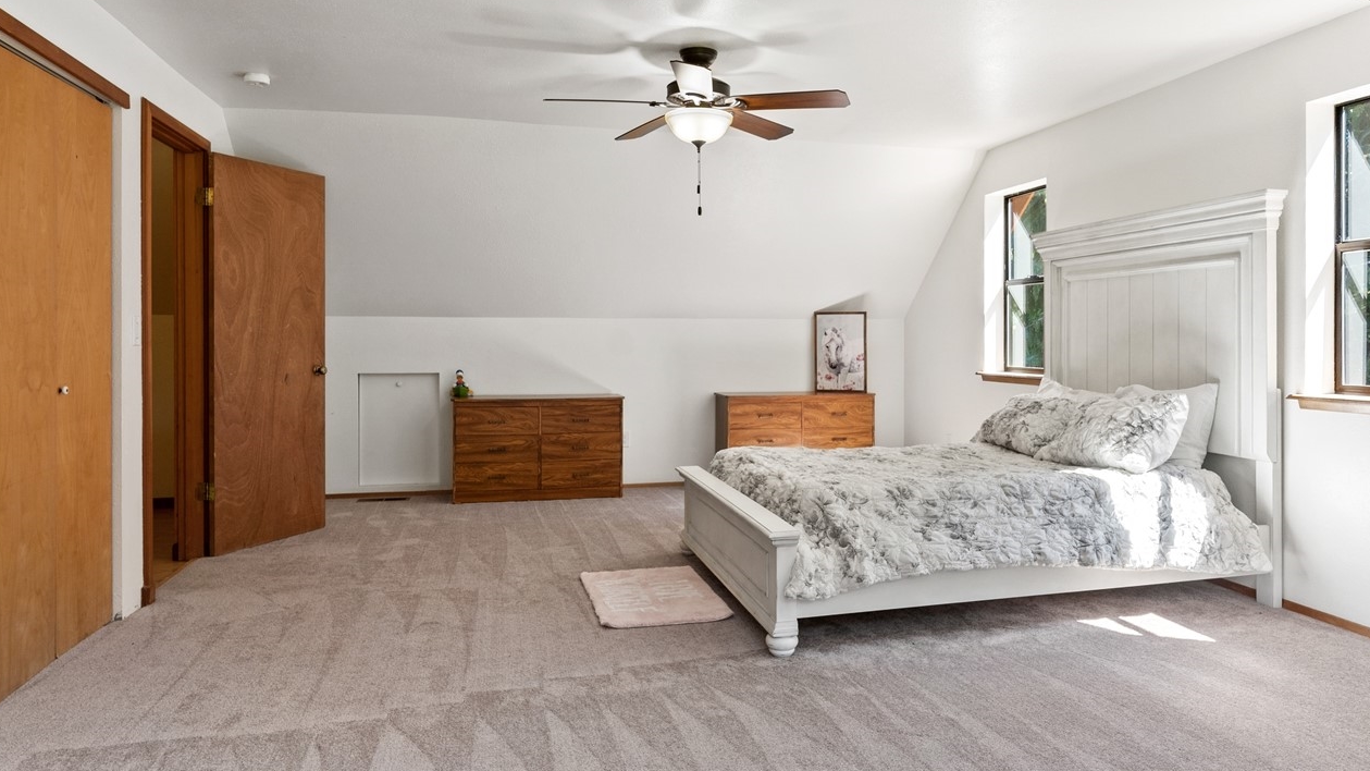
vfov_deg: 47.3
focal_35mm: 24
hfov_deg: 76.2
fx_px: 872
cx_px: 734
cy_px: 297
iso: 400
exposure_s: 1/25
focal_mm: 17
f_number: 6.3
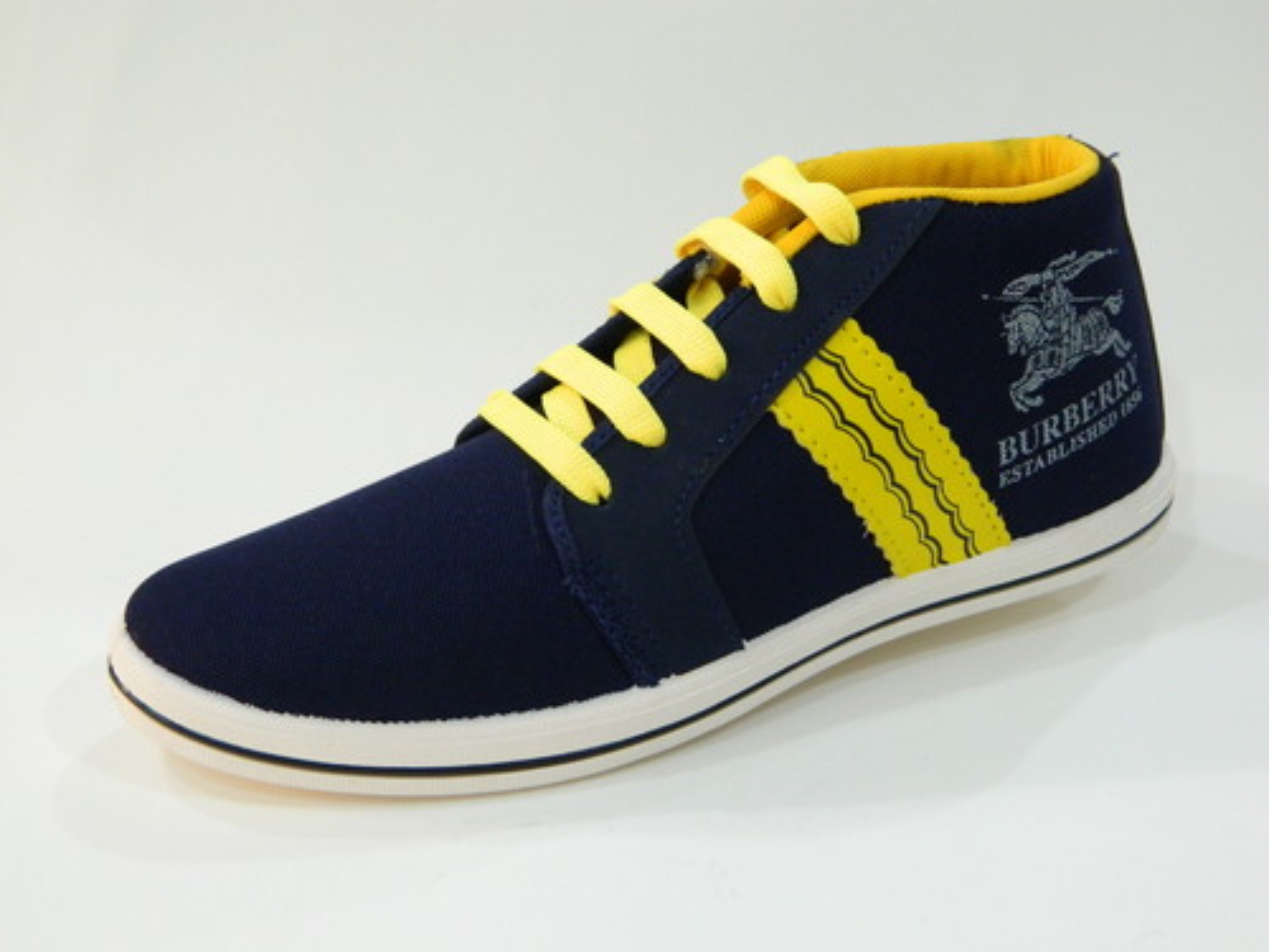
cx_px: 634
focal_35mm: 57
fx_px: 2090
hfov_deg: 33.8
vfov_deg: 25.7
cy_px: 476
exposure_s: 1/15
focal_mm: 10.2
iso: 400
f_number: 3.8
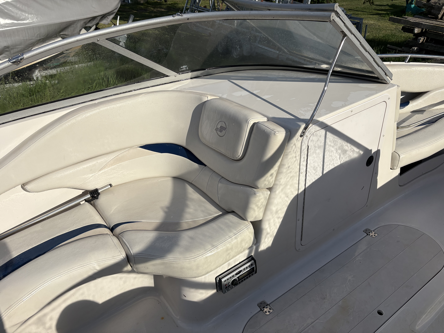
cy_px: 166
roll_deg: +0.2
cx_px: 222
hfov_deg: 67.3
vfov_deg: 53.1
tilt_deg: -28.4
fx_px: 333
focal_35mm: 26
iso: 50
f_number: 1.6
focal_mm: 5.96
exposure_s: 1/7813
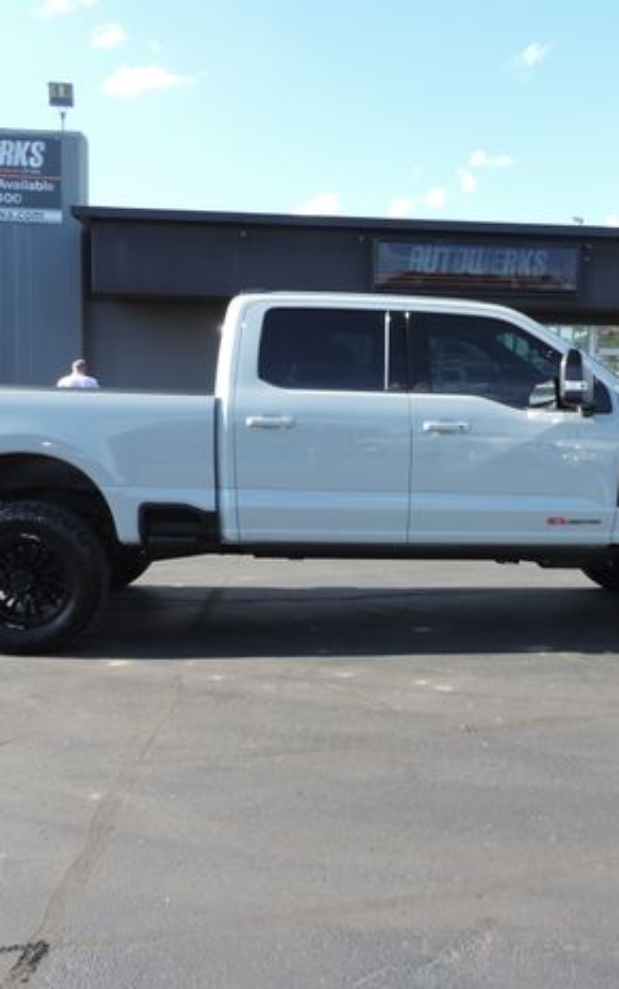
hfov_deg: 36.0
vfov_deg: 55.3
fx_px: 944
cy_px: 483
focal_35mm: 35
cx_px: 408
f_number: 3
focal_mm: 4.3
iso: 80
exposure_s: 1/400
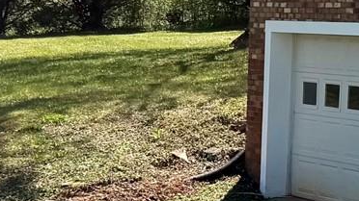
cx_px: 855
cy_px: -164
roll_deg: +0.0
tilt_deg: +6.7
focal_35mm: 144
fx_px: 1370
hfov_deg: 12.1
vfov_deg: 8.1
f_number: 1.78
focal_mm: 6.76
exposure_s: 1/3425
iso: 80
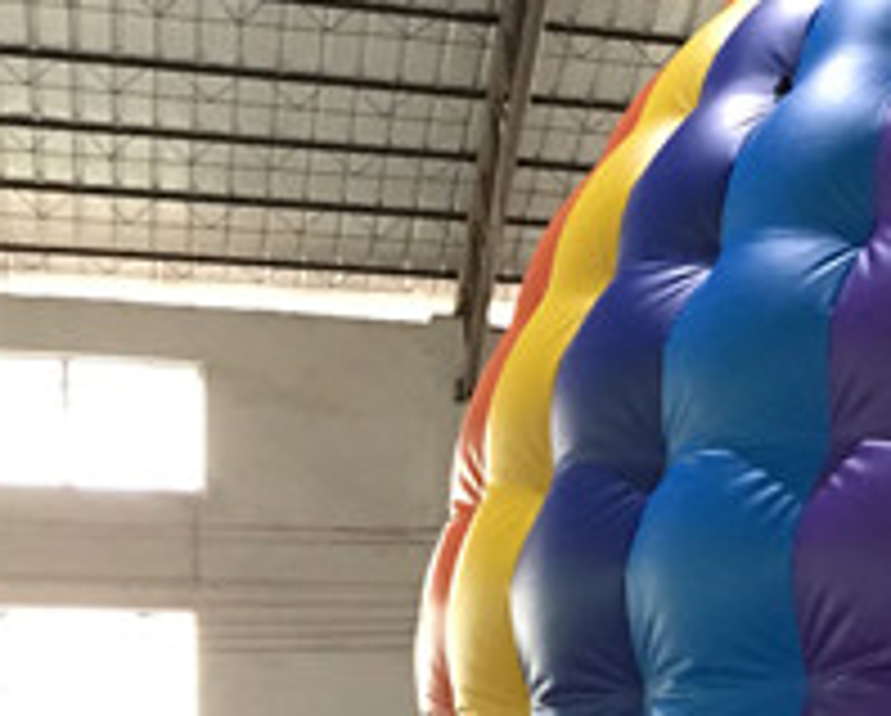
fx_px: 2826
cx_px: 1372
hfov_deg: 16.2
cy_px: 833
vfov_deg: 14.0
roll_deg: +1.6
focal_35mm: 107
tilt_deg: +1.8
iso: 100
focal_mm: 4.15
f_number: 2.2
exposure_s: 1/8
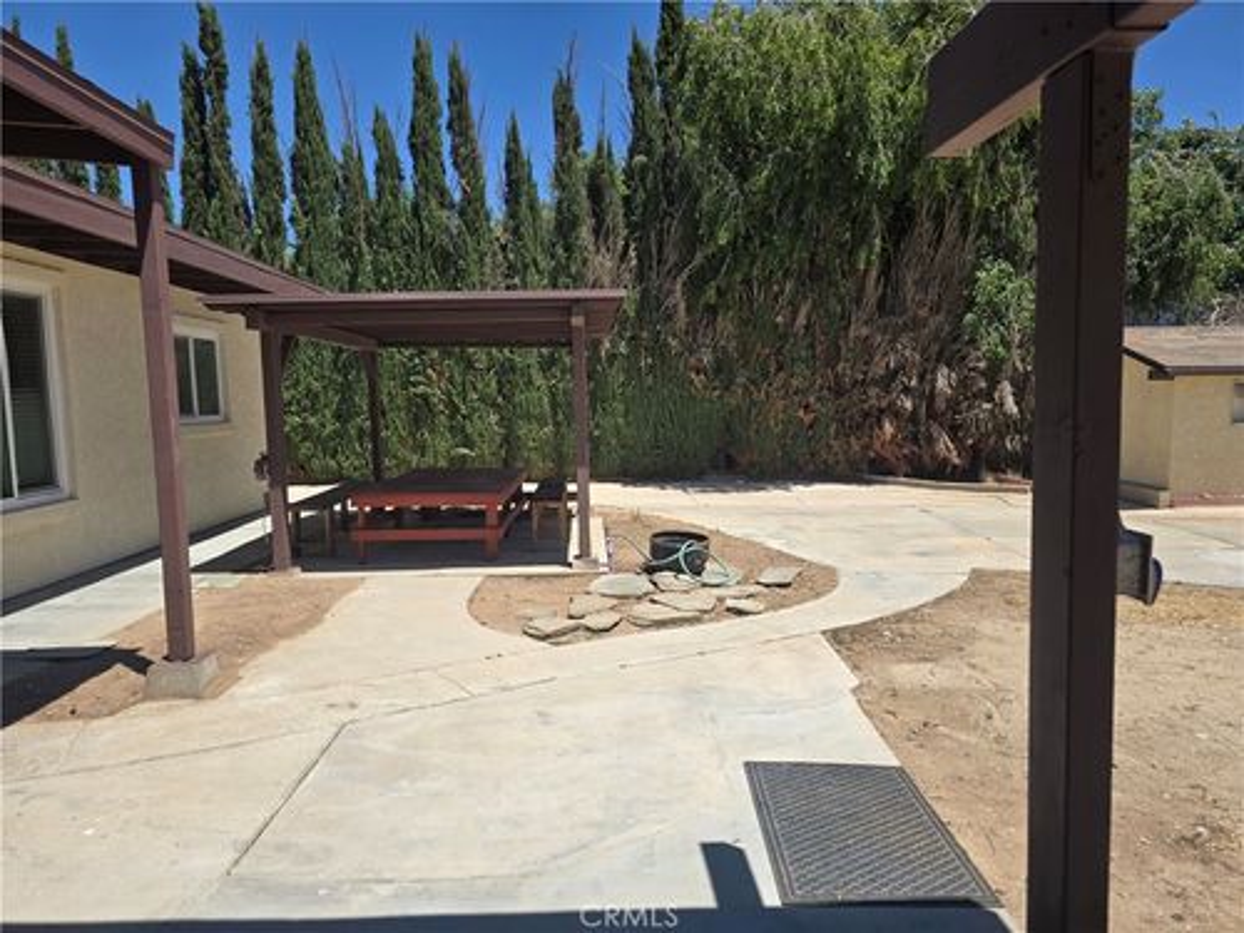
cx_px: 622
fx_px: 827
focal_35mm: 23
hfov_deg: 73.9
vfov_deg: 58.9
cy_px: 466
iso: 12
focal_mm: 6.3
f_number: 1.7
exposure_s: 1/897
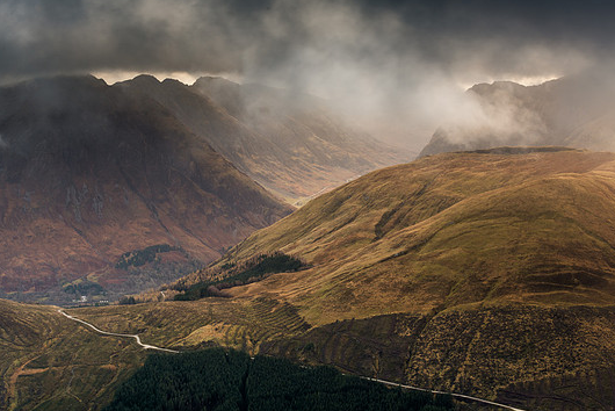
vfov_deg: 16.7
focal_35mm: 82
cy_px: 191
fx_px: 1402
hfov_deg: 24.7
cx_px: 288
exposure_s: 1/6
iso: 64
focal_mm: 75
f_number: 14
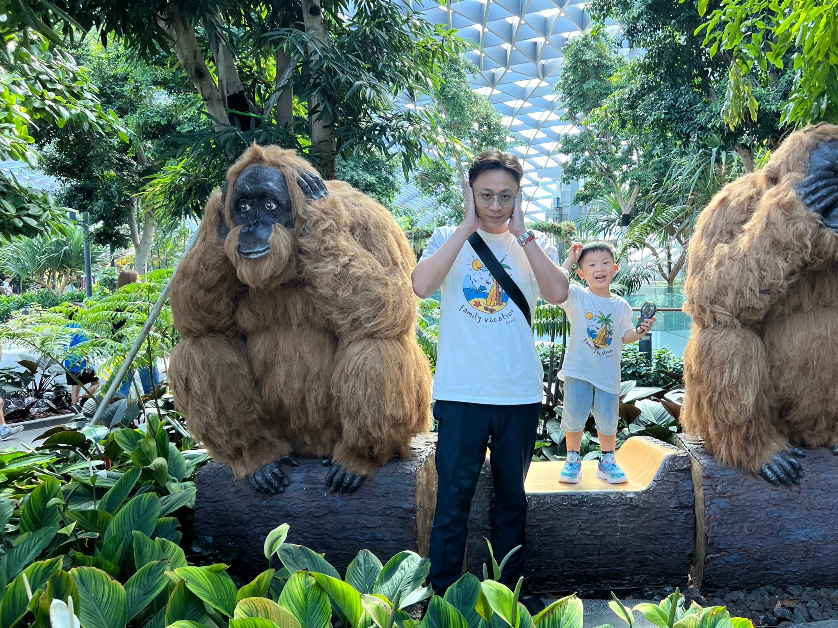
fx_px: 750
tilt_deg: -4.4
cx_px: 498
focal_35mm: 31
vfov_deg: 45.4
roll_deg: +1.8
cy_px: 337
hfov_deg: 57.9
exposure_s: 1/121
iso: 64
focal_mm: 5.7
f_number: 1.5
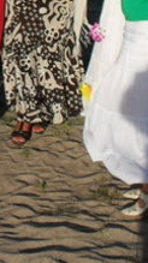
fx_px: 859
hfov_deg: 9.4
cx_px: -103
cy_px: 0
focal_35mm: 123
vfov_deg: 17.1
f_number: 8.3
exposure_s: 1/250
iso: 80
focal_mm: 6.3
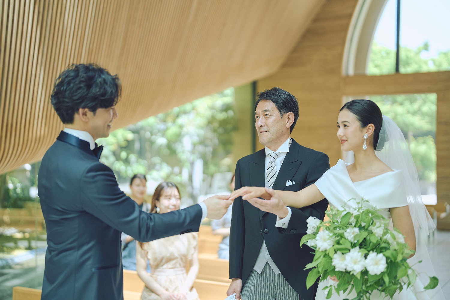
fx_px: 625
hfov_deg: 39.6
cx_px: 225
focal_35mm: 50
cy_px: 150
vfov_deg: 27.0
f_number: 1.2
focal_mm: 50
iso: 320
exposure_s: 1/1600
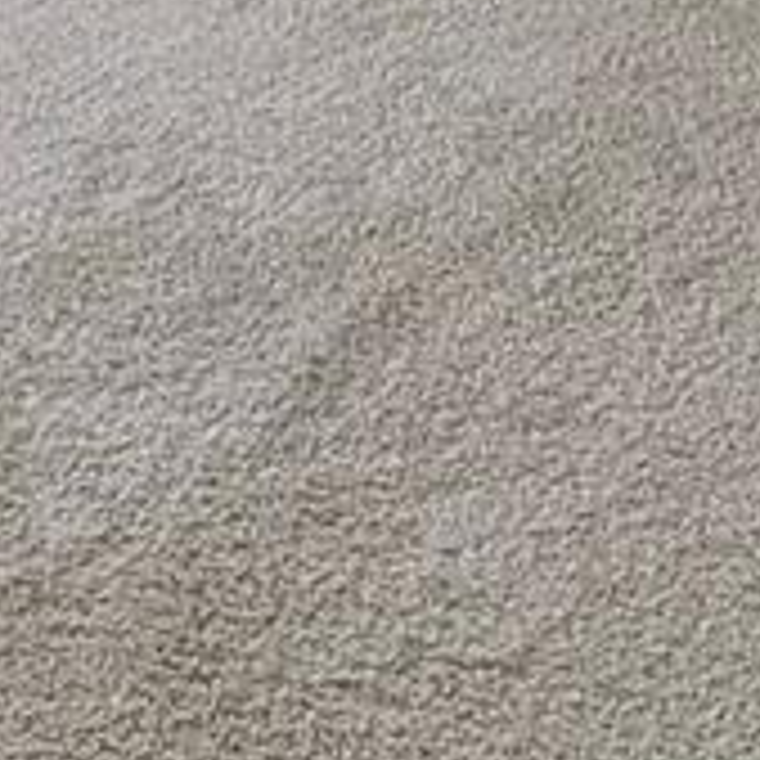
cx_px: 148
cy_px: -216
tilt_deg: -19.4
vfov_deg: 18.4
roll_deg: +3.7
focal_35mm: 88
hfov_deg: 19.5
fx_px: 2186
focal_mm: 2.22
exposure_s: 1/134
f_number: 2.2
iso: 80
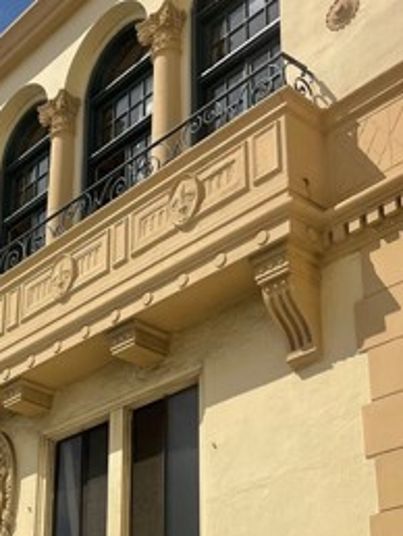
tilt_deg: +20.2
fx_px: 961
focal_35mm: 62
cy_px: 465
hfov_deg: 22.5
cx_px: -29
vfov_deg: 30.0
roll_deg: -4.2
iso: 32
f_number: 1.6
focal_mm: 5.1
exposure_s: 1/5376
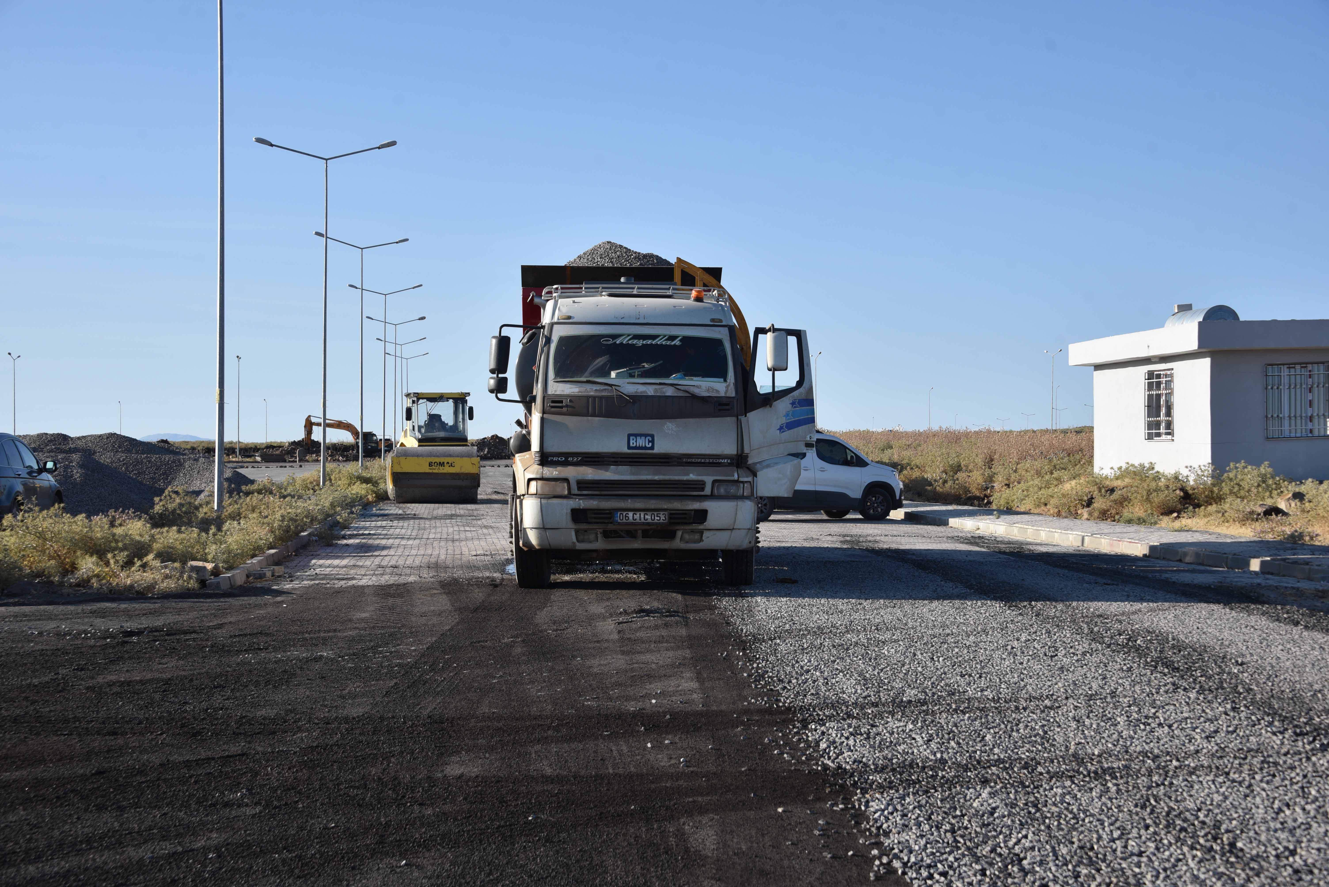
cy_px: 444
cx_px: 664
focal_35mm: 52
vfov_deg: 26.0
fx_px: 1920
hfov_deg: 38.2
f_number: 9
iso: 200
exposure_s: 1/320
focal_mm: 52
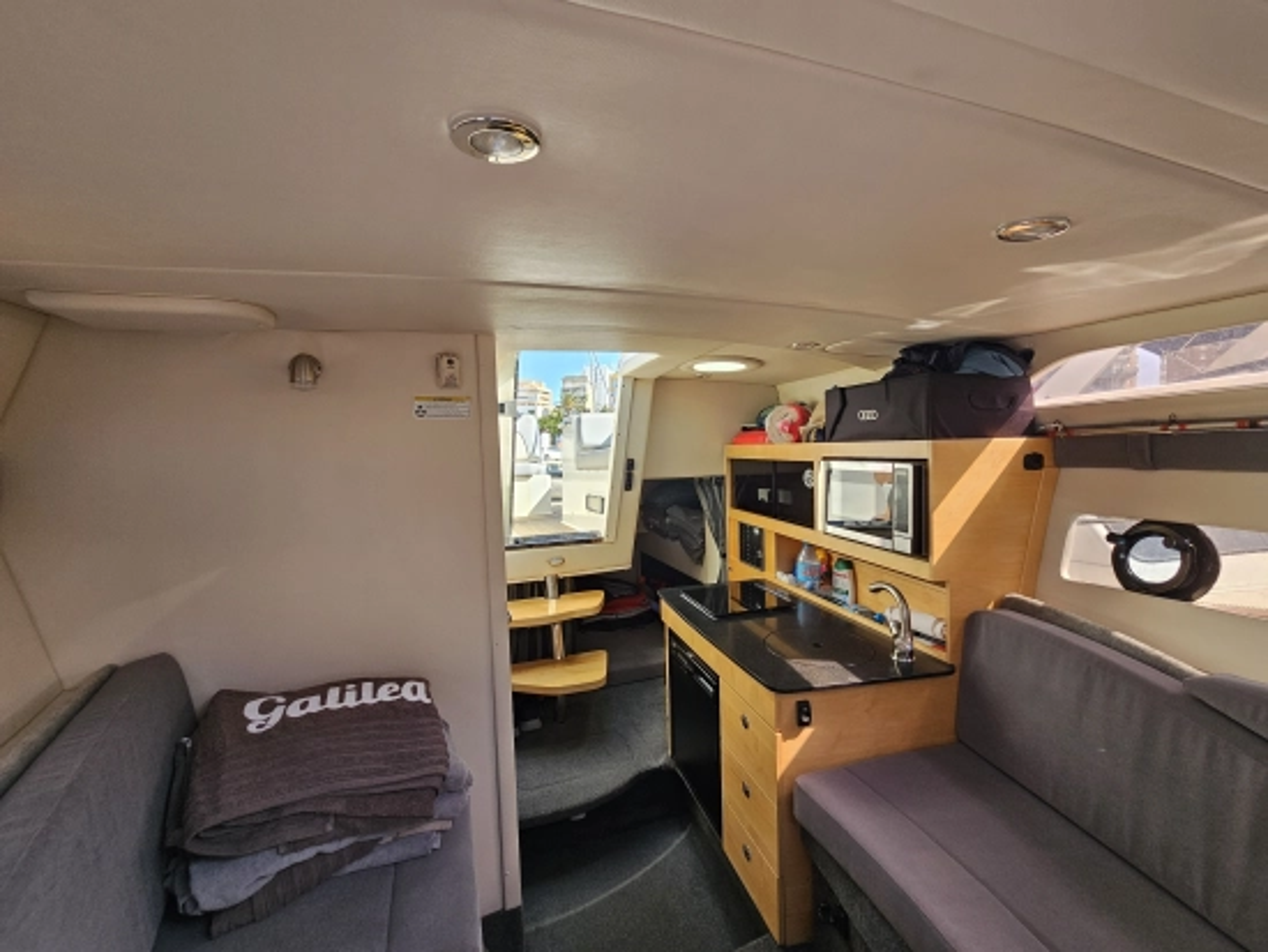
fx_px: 476
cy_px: 476
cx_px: 634
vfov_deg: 90.0
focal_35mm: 13
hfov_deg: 106.2
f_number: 2.2
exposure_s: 1/250
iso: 64
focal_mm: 2.2
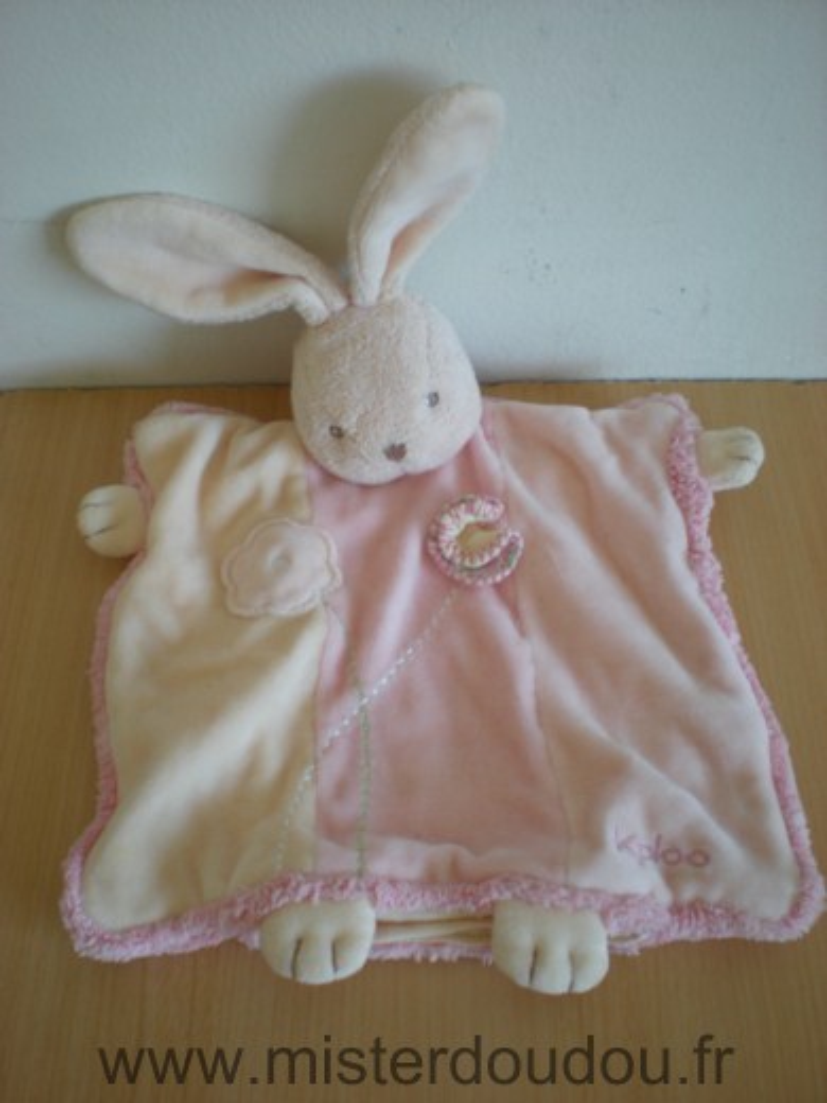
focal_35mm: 38
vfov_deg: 49.0
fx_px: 1210
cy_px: 552
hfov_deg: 37.7
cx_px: 414
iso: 64
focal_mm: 6.3
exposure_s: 1/15.5
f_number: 3.1
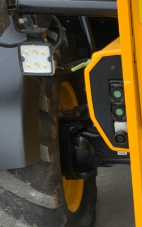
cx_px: 258
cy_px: 173
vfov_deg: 27.1
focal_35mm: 75
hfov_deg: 15.0
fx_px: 465
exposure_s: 1/355
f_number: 1.8
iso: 16
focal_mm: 3
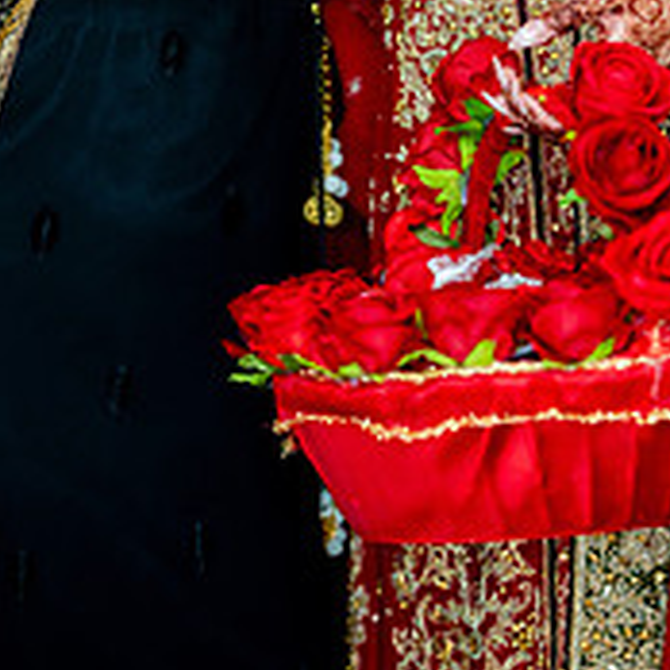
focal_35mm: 193
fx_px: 4226
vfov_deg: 9.0
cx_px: 323
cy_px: -62
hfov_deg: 9.1
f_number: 2
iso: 800
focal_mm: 88
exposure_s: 1/200
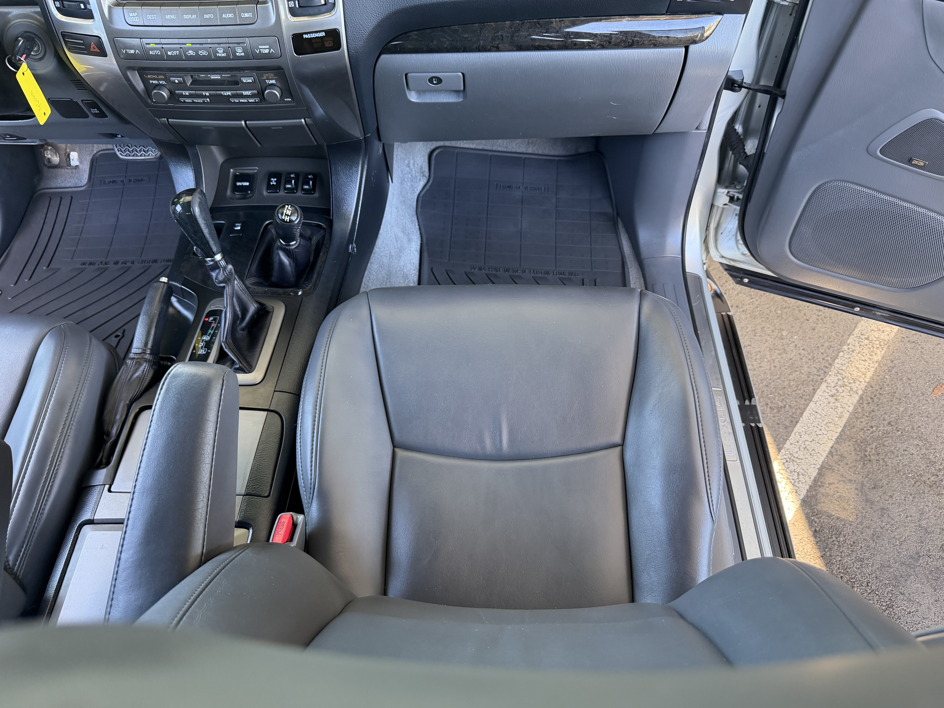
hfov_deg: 71.6
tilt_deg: -54.5
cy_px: 354
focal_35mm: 24
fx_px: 654
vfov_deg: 56.8
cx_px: 472
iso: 250
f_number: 1.78
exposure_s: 1/60
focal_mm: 6.76
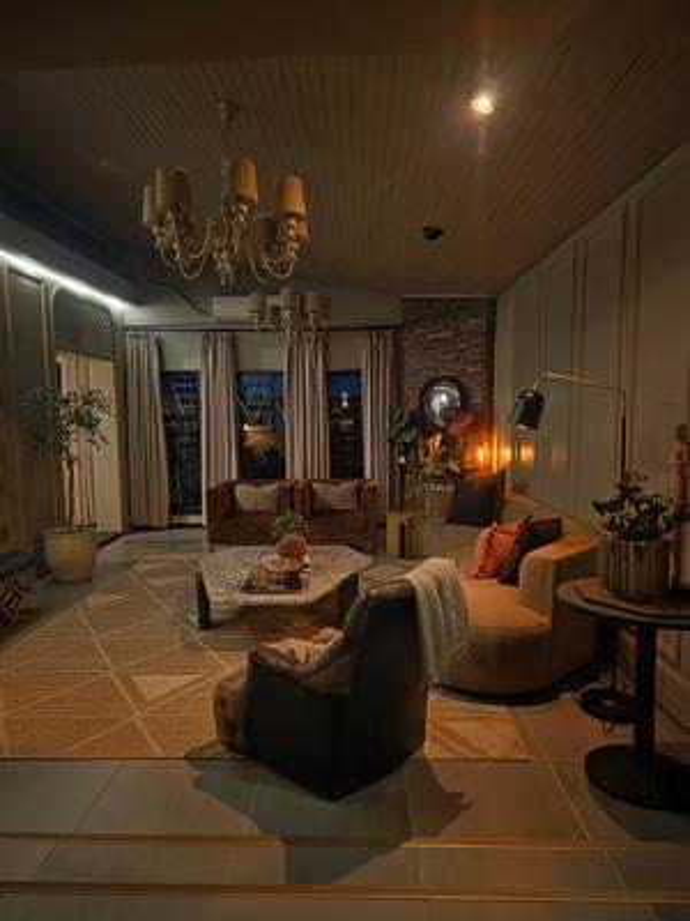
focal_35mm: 23
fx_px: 611
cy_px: 460
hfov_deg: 58.9
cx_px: 345
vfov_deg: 73.9
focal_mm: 6.3
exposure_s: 1/20
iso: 2000
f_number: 1.7
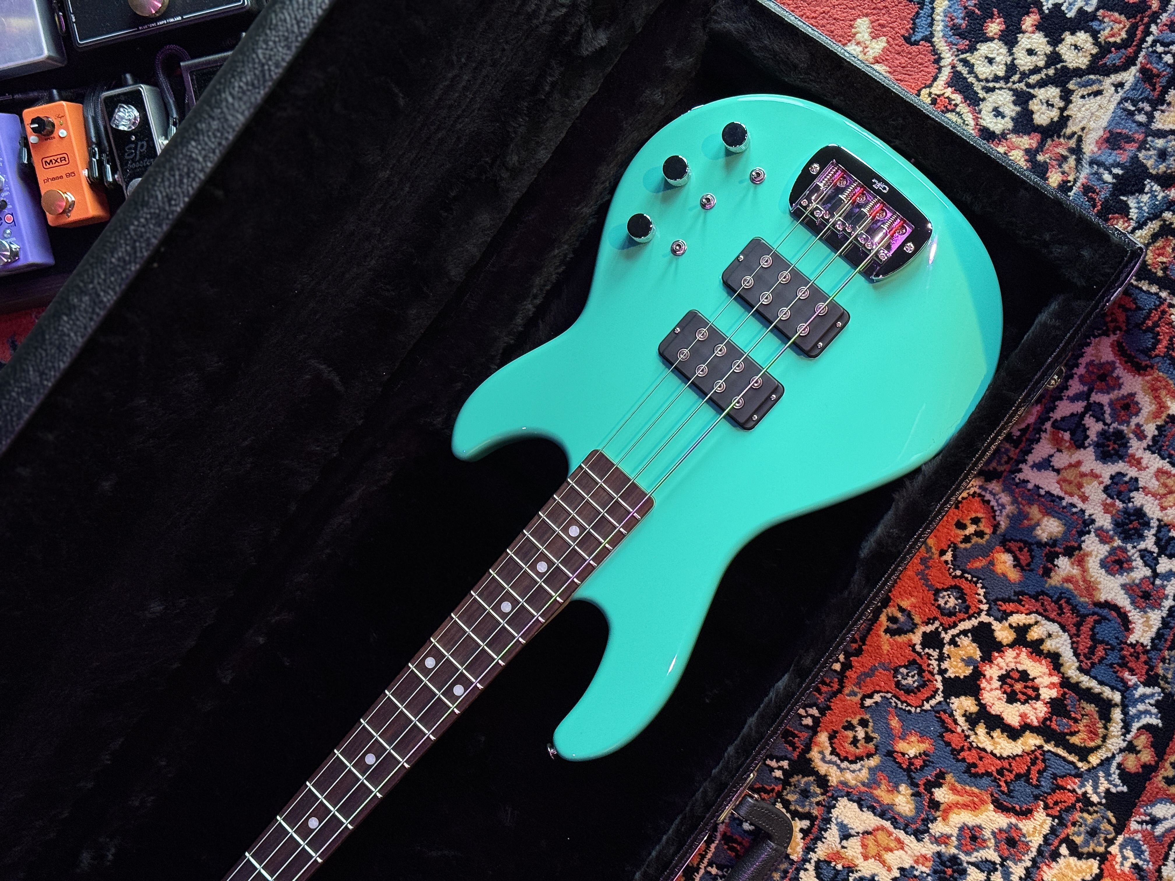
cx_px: 588
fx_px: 1629
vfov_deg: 30.3
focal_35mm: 48
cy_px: 440
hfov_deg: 39.7
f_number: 1.78
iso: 200
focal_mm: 6.76
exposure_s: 1/50
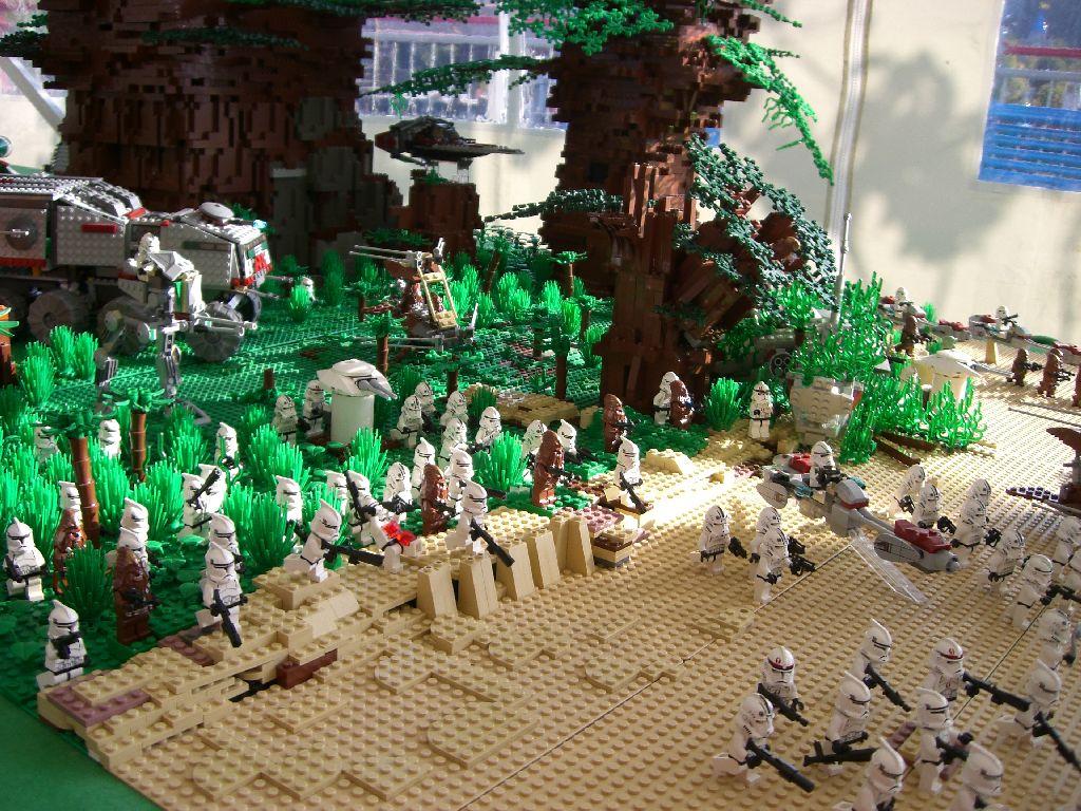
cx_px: 540
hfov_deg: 49.0
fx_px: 1187
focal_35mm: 38
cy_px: 406
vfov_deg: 37.7
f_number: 2.7
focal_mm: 6.2
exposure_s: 1/250
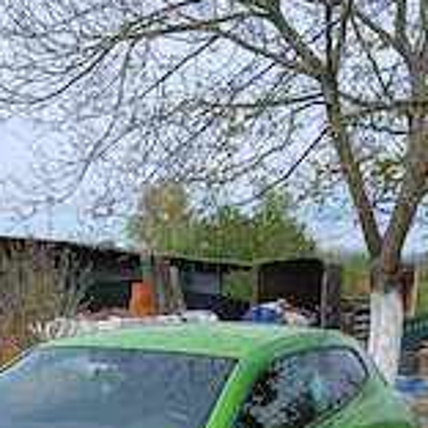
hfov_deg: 28.8
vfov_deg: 26.4
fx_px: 825
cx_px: 137
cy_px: 491
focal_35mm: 59
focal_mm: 3.98
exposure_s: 1/526
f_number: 1.8
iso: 20
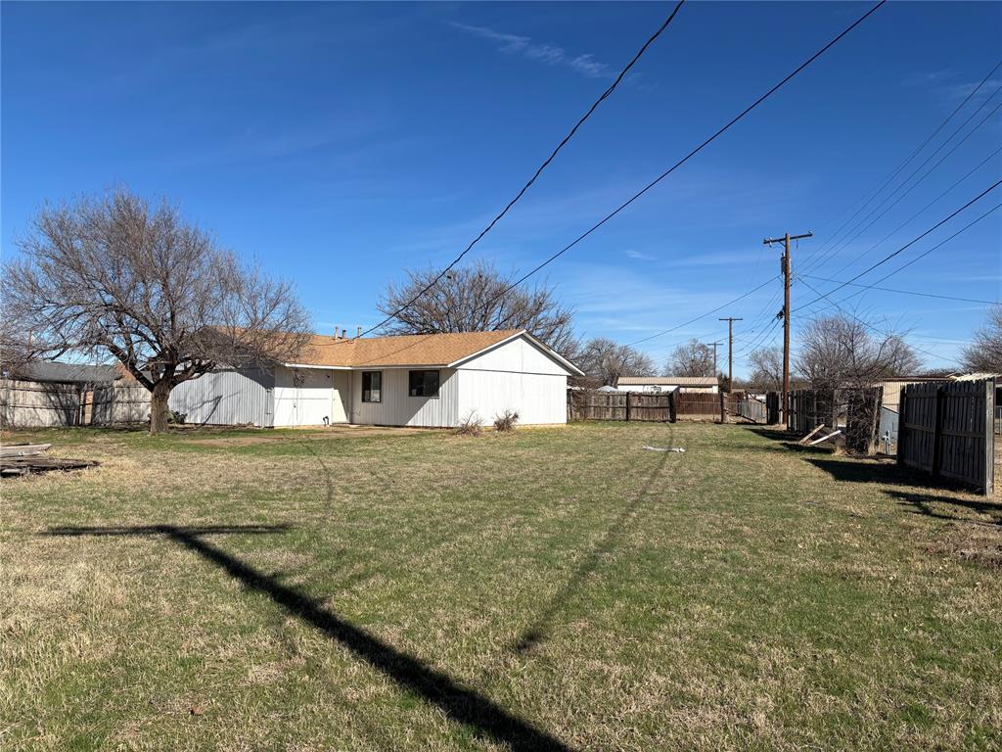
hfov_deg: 67.3
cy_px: 376
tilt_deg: +0.8
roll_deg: +0.0
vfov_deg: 53.1
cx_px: 501
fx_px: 753
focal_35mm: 26
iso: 50
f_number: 1.6
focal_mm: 5.96
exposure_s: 1/4255
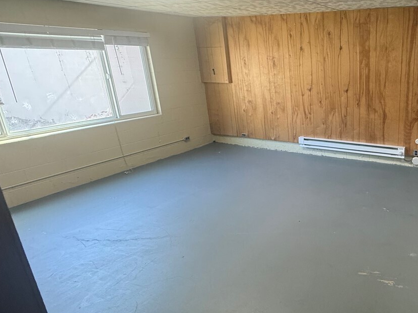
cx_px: 355
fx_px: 326
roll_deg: -0.4
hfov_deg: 58.4
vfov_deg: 51.3
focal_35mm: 27
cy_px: 160
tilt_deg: -17.8
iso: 200
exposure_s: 1/60
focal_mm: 2.22
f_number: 2.2
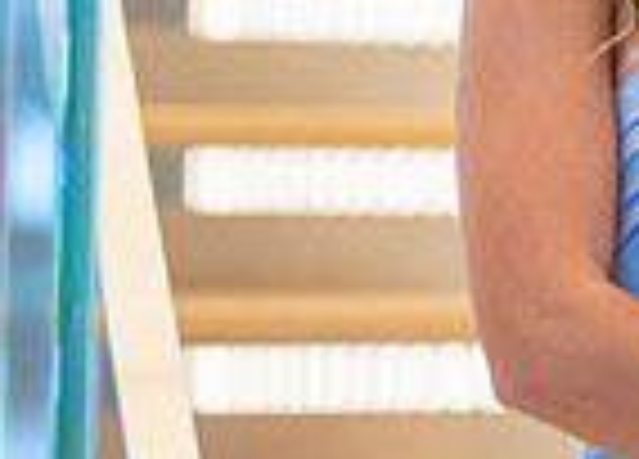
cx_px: 1157
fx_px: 4273
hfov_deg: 8.2
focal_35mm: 235
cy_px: -144
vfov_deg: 6.1
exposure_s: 1/320
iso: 500
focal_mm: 50
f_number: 1.2
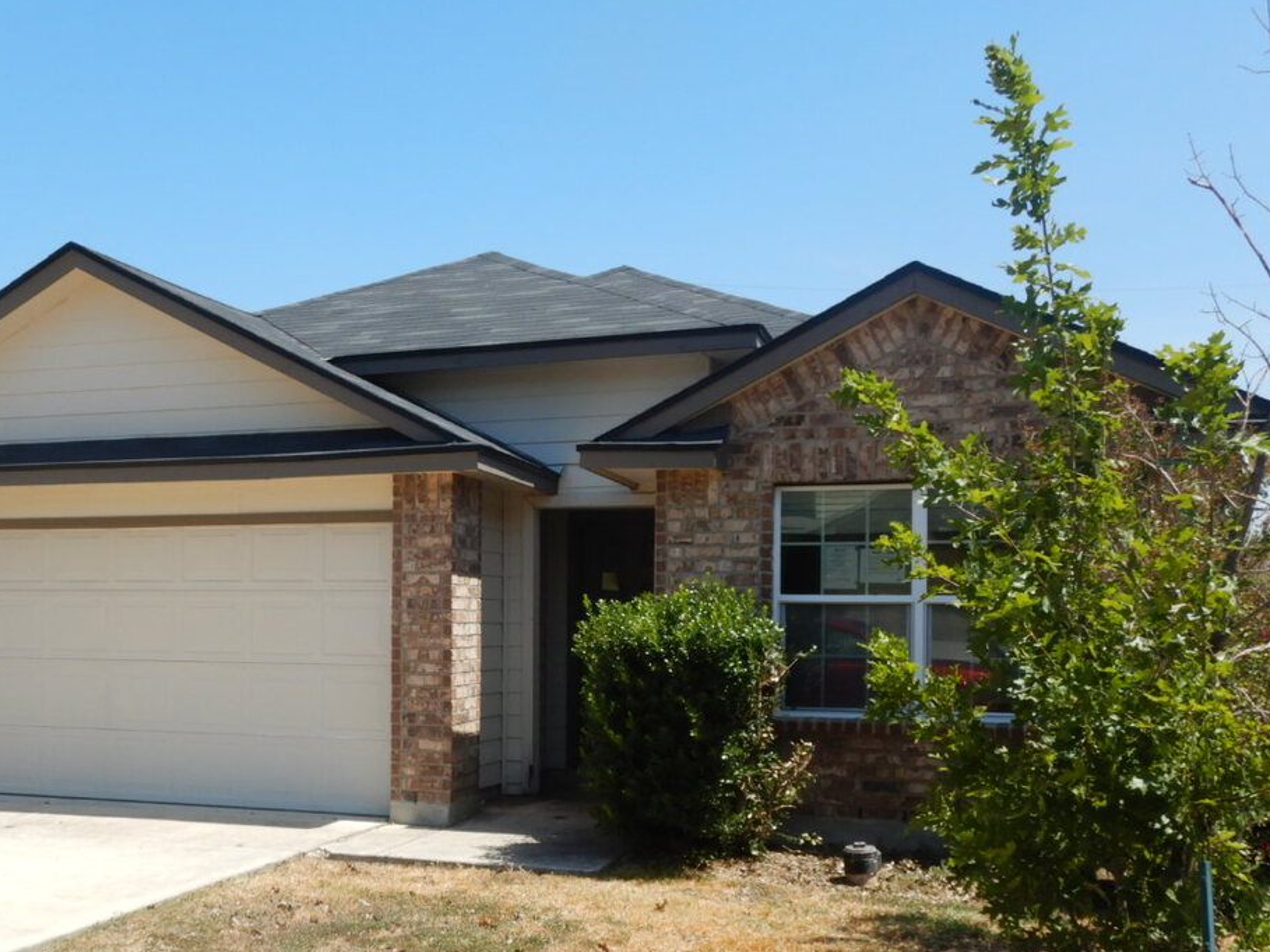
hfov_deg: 48.6
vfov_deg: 37.4
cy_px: 627
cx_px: 486
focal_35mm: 38
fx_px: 1394
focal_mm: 4.3
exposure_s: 1/800
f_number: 4.1
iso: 125
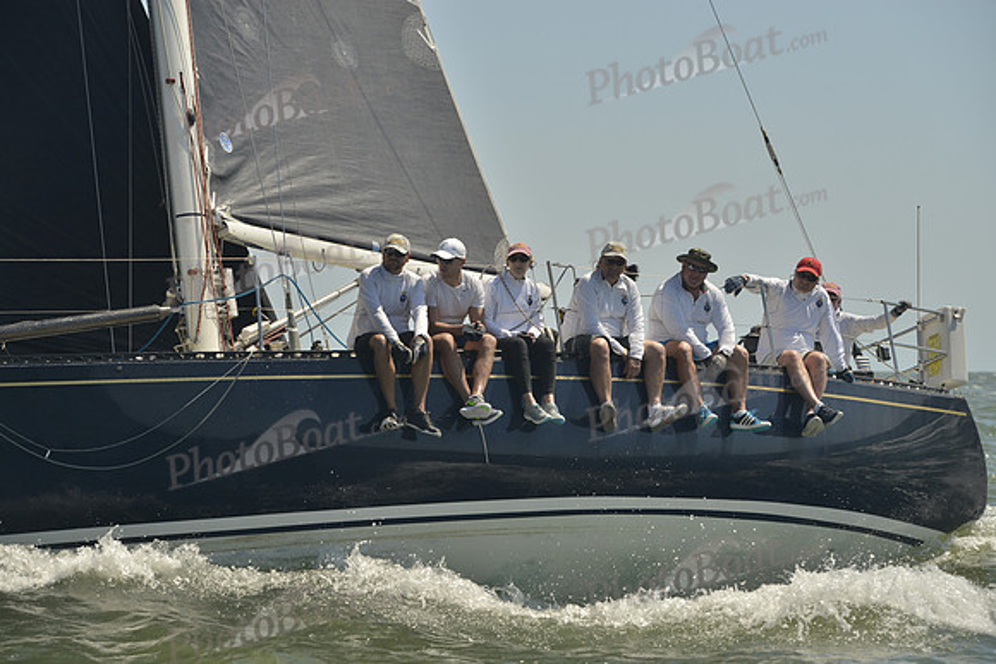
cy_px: 332
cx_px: 498
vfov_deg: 11.8
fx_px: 3210
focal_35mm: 116
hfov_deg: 17.6
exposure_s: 1/1000
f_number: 7.1
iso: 280
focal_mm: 116
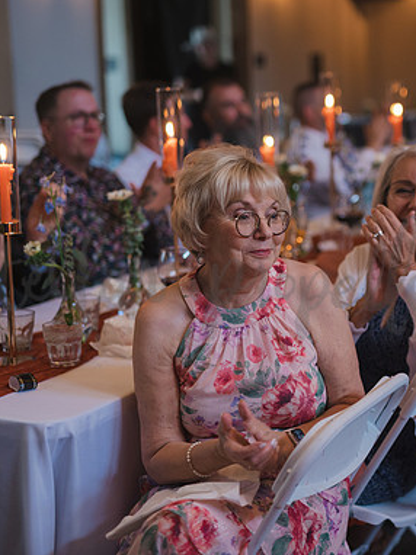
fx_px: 1171
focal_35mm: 73
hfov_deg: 19.9
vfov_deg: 26.7
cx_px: 336
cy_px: 278
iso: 1000
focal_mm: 50
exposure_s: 1/100
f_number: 1.8
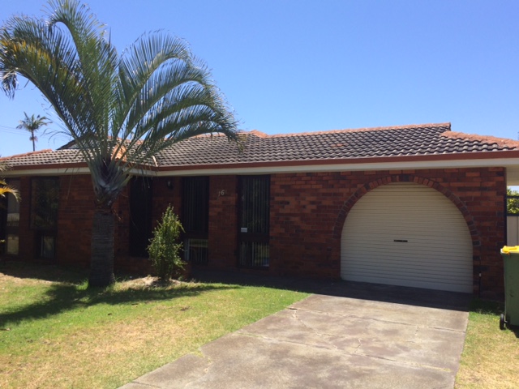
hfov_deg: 61.7
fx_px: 435
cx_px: 260
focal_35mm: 29
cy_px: 194
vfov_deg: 48.2
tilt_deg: +3.1
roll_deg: -0.4
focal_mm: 4.15
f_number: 2.2
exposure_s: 1/1466
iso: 32
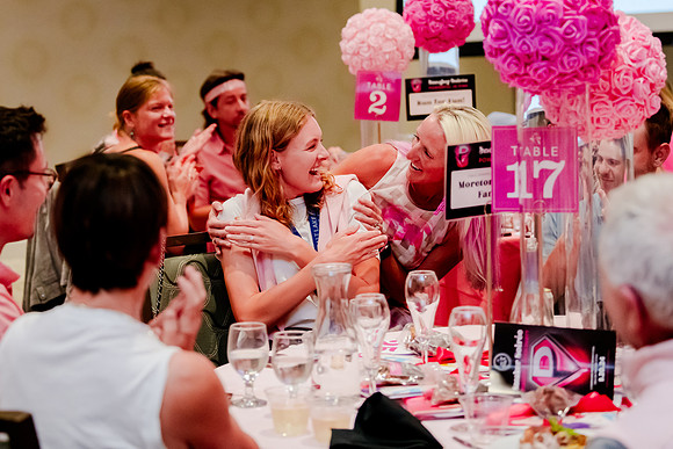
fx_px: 1873
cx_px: 246
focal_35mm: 100
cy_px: 134
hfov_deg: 20.3
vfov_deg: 13.6
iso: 4000
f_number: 2.8
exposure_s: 1/250
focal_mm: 70
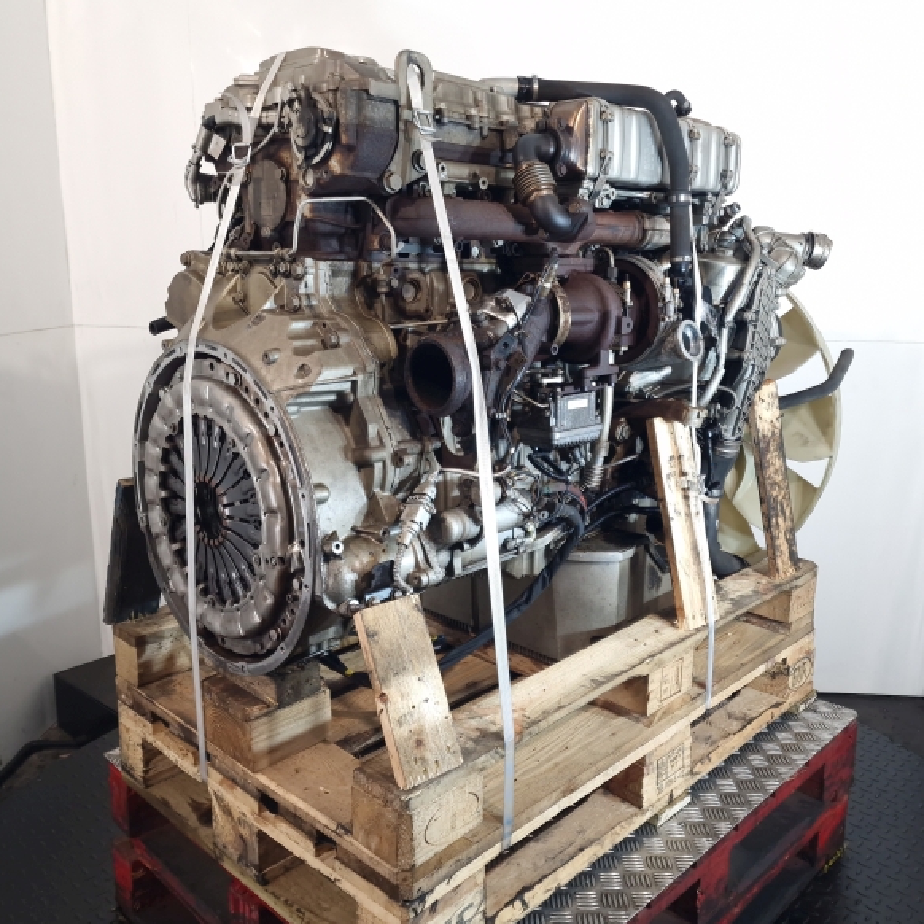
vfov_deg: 57.3
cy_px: 450
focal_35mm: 28
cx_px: 514
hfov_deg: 57.2
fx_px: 846
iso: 80
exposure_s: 1/50
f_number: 1.8
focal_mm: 6.4
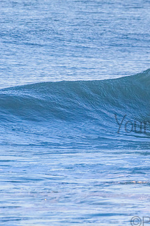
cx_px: 205
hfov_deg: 1.4
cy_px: 99
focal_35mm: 975
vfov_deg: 2.1
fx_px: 6099
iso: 900
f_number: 5.6
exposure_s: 1/2000
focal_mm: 500
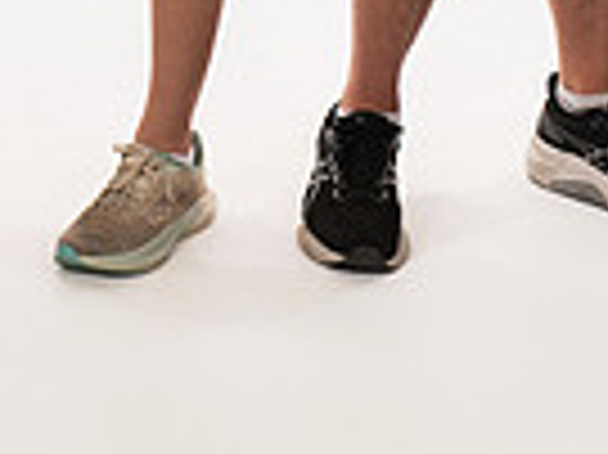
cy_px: -490
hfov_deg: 14.0
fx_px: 2474
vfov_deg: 9.7
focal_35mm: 141
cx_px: 315
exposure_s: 1/500
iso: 800
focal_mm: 44
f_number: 8
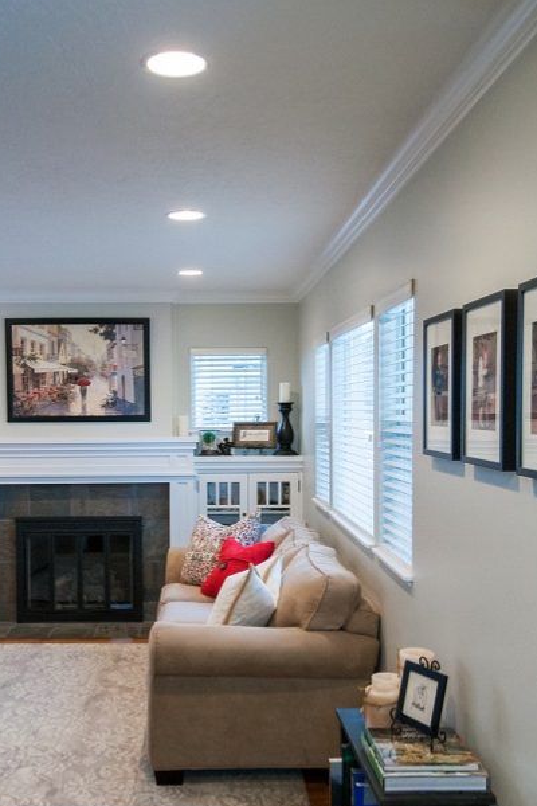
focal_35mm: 40
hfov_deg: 33.2
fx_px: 895
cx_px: 202
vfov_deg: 48.4
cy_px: 439
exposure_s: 1/80
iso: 1250
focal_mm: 20
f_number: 5
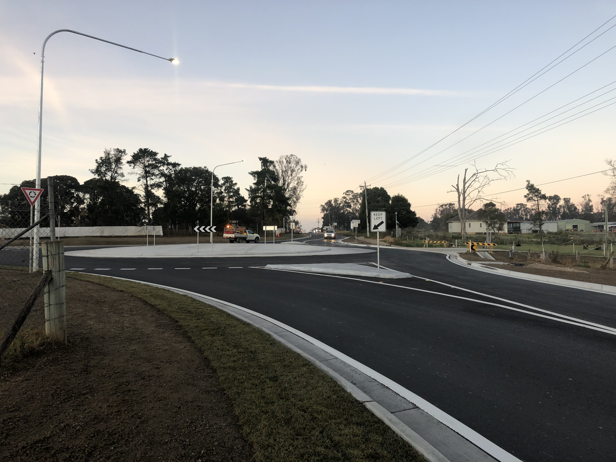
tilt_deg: +2.9
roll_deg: +0.7
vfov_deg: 49.7
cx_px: 308
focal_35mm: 28
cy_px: 231
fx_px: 498
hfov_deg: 63.4
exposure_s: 1/120
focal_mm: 3.99
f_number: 1.8
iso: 32
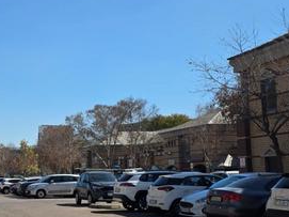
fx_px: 567
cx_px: 39
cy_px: 136
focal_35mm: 68
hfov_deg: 27.7
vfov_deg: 21.6
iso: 80
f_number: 1.7
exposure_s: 1/5778
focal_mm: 6.3
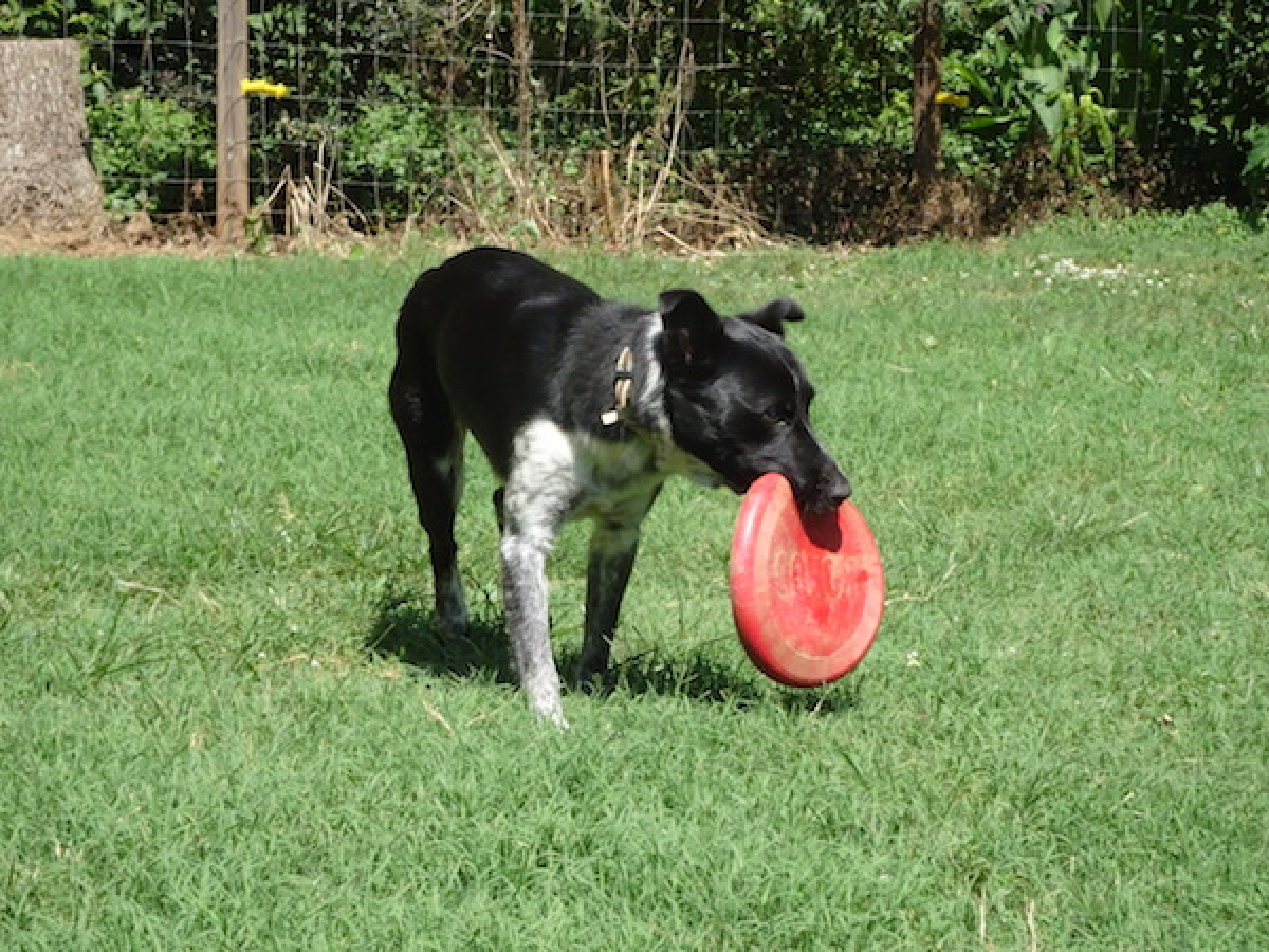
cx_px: 634
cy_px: 476
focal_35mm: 102
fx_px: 3739
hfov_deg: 19.3
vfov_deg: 14.5
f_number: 5
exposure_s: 1/1600
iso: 640
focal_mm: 17.49
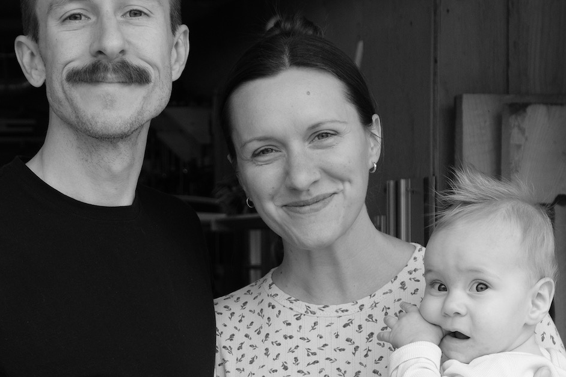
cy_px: 349
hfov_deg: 20.0
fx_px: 1603
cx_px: 197
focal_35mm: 102
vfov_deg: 13.3
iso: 250
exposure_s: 1/160
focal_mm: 26.5
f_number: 5
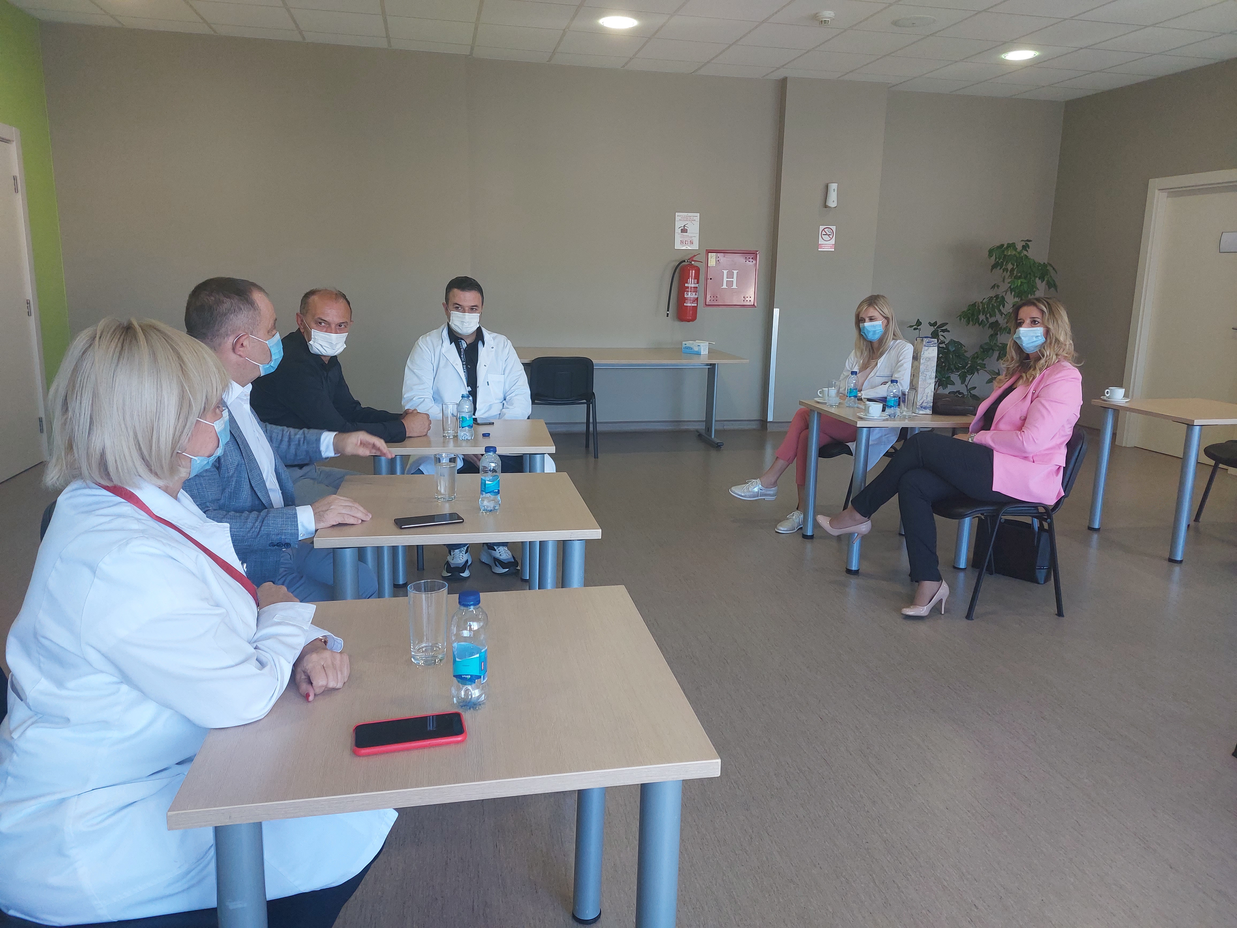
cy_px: 464
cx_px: 618
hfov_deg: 69.4
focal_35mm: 25
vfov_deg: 54.9
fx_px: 893
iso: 160
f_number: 1.8
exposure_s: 1/120
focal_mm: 5.23
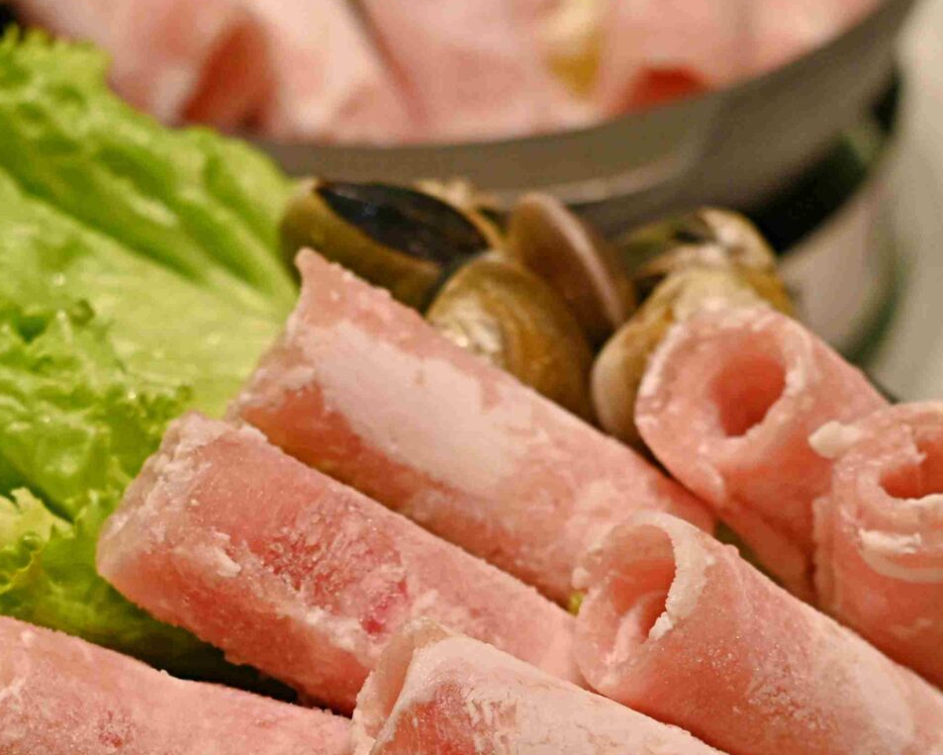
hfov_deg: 10.2
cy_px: 737
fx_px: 5276
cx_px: 340
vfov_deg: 8.1
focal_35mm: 189
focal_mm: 50
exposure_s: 1/200
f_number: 3.2
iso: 200
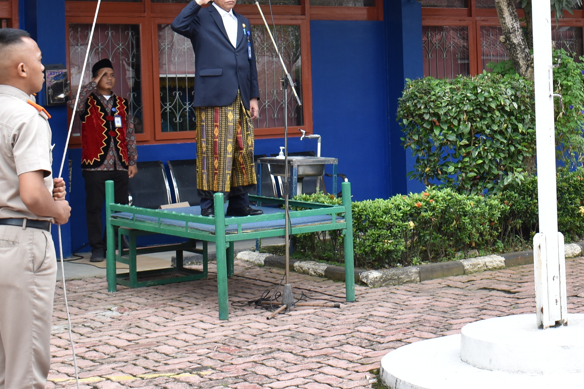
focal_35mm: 82
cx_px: 428
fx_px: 1331
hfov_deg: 24.5
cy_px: 47
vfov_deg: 16.5
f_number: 5.6
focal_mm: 27
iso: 200
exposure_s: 1/80
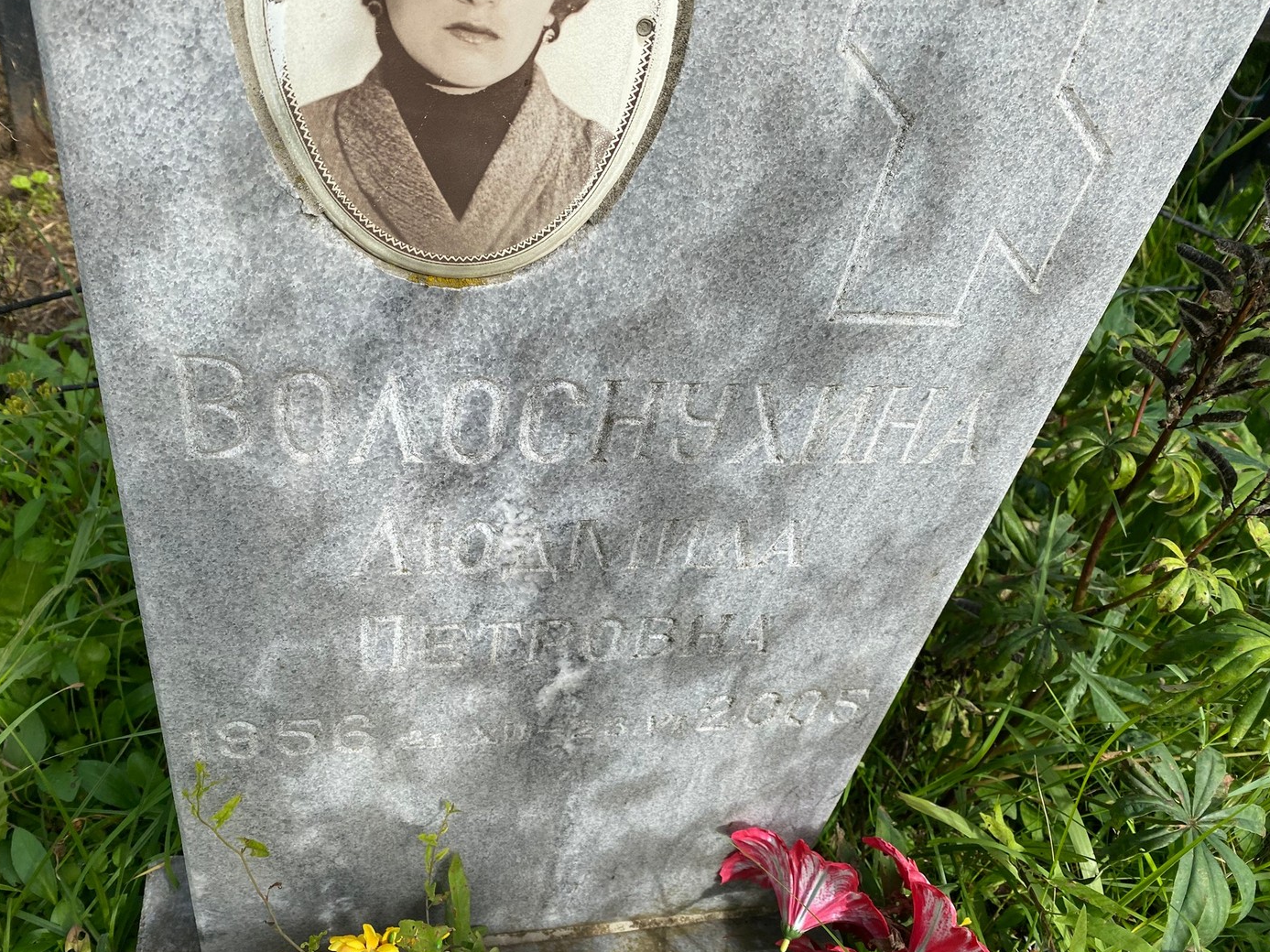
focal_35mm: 27
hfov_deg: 65.3
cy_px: 470
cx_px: 613
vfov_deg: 51.3
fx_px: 990
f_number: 1.8
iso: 32
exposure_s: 1/1678
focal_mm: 4.25
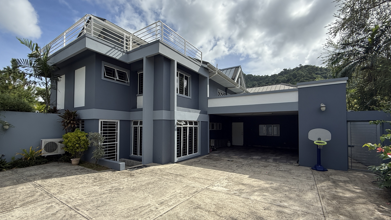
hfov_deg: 99.4
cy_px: 122
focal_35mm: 16
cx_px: 193
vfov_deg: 66.9
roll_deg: -0.5
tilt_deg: +1.9
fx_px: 166
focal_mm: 2.22
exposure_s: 1/1211
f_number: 2.2
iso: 50
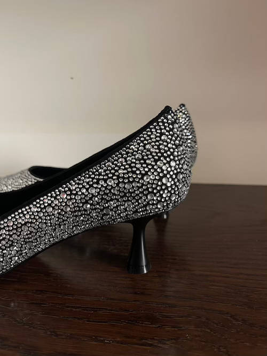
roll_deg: +0.5
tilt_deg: -11.7
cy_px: 178
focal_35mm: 25
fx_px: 257
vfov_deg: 69.4
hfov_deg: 54.9
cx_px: 134
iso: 125
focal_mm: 5.1
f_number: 1.6
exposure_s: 1/63
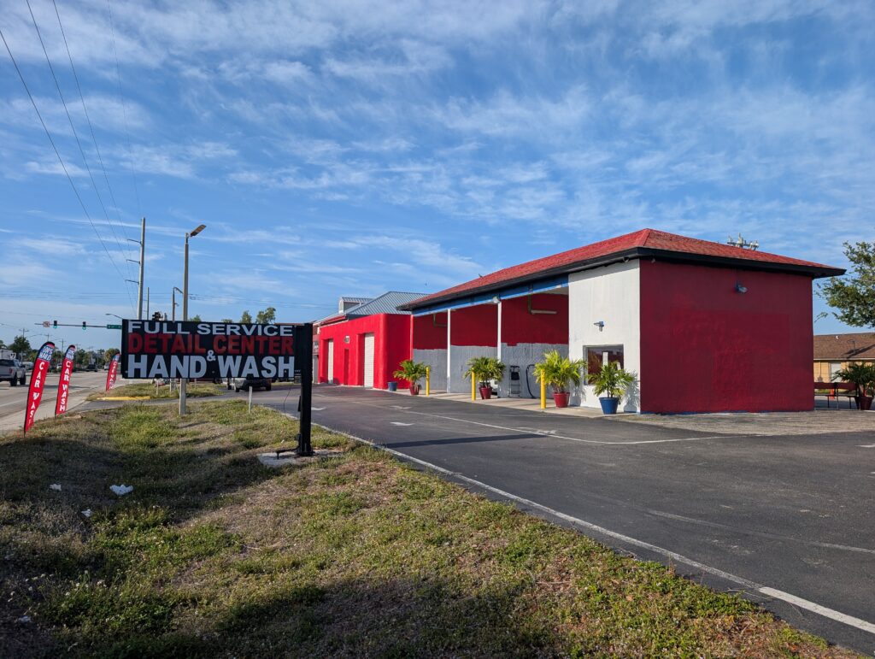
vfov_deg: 56.9
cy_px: 330
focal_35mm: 24
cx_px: 438
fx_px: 608
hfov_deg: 71.5
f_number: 1.68
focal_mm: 6.9
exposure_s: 1/2519
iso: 21
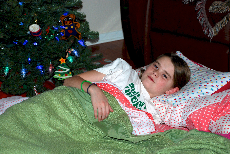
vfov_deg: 13.9
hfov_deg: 20.6
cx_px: 115
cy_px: 77
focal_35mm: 99
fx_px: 633
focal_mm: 66
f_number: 5.3
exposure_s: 1/60
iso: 200
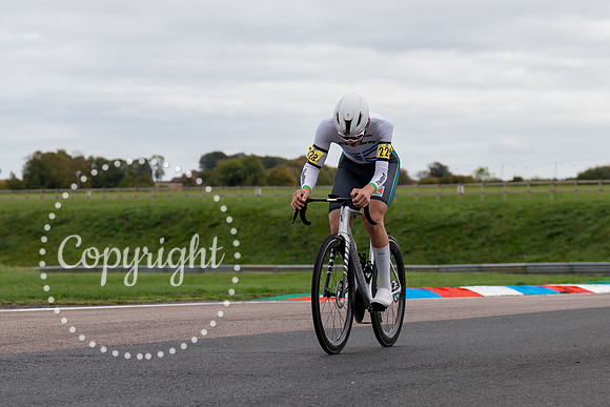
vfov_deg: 10.2
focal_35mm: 135
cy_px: 248
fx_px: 2289
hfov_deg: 15.2
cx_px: 374
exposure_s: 1/1000
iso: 125
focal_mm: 70
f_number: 3.5
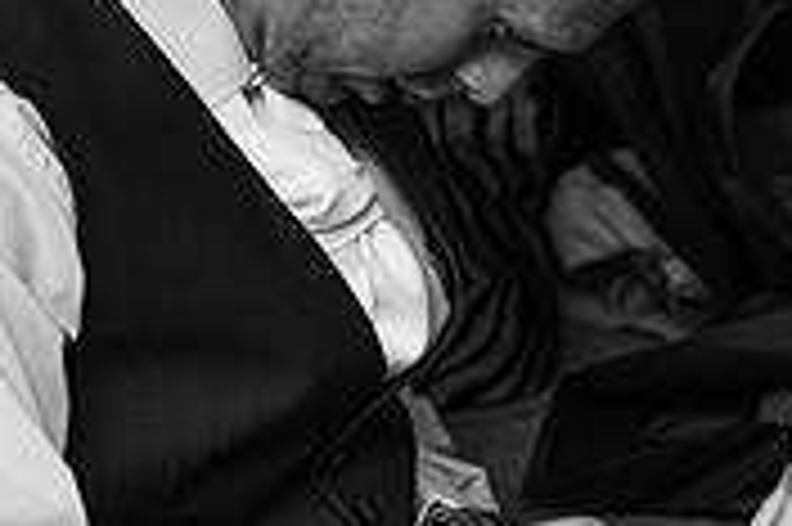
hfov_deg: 10.0
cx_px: 1356
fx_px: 4330
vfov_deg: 7.0
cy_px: 340
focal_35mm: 197
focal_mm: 48
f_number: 2.8
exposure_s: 1/100
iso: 400
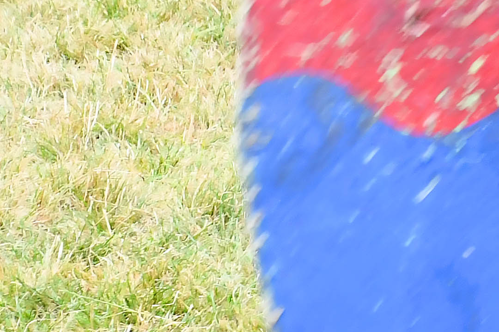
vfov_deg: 2.4
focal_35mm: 561
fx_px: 7772
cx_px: 1187
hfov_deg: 3.6
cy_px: -221
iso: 640
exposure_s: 1/160
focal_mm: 75
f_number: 5
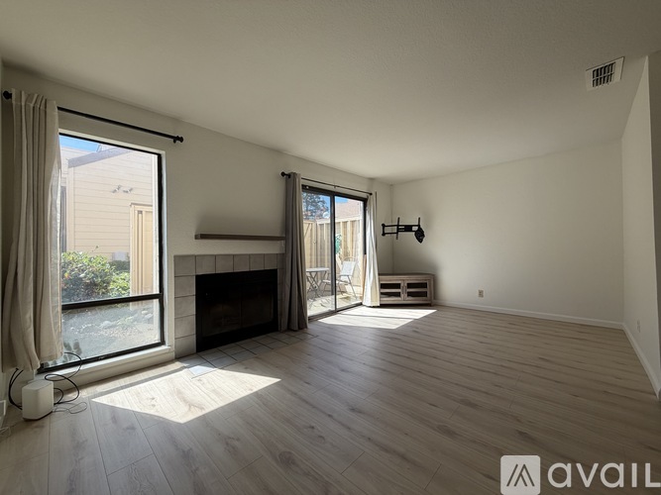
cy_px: 248
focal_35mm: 14
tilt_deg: -0.1
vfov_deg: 85.7
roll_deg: +0.4
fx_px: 267
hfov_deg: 102.1
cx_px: 330
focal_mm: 2.22
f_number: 2.2
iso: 64
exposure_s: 1/502
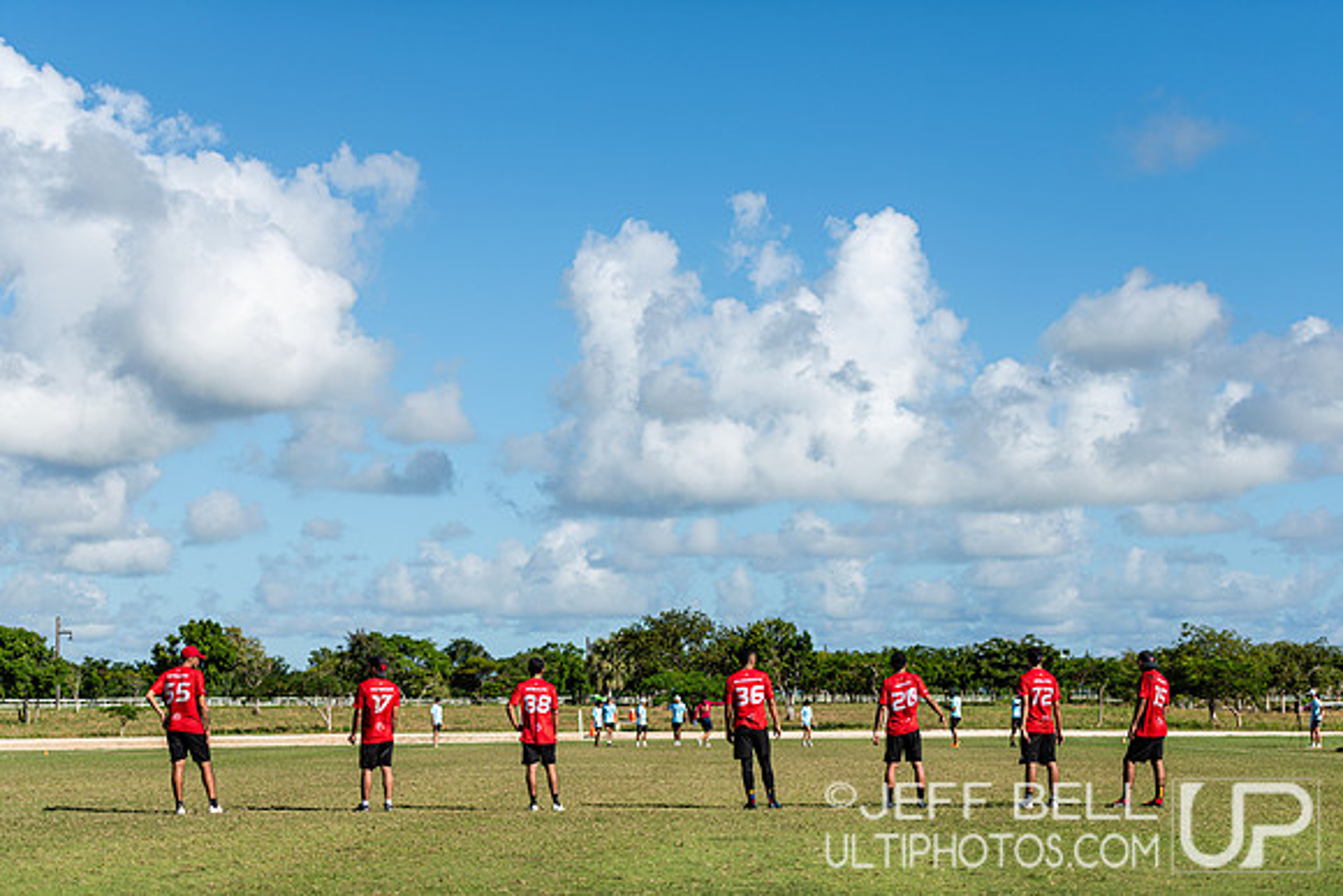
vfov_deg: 19.5
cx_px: 672
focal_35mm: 70
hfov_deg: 28.8
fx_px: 2612
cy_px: 448
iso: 80
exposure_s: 1/3200
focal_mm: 70
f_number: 3.2
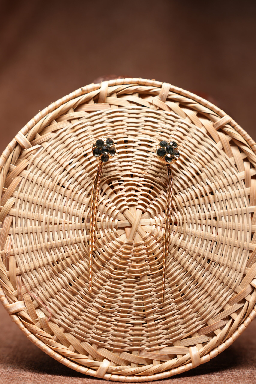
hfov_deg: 26.0
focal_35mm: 52
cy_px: 192
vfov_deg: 38.2
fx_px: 555
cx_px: 128
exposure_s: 1/100
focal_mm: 35
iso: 160
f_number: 2.8
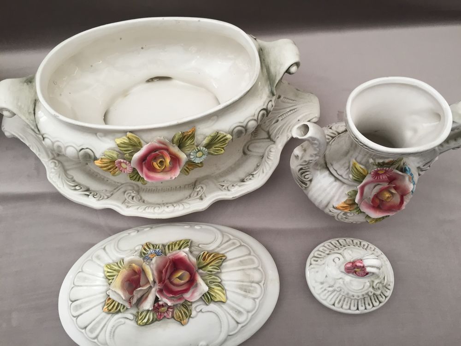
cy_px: 173
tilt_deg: -65.9
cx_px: 230
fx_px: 386
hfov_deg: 61.7
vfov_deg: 48.2
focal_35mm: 29
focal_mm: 4.15
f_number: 2.2
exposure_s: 1/33
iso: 50
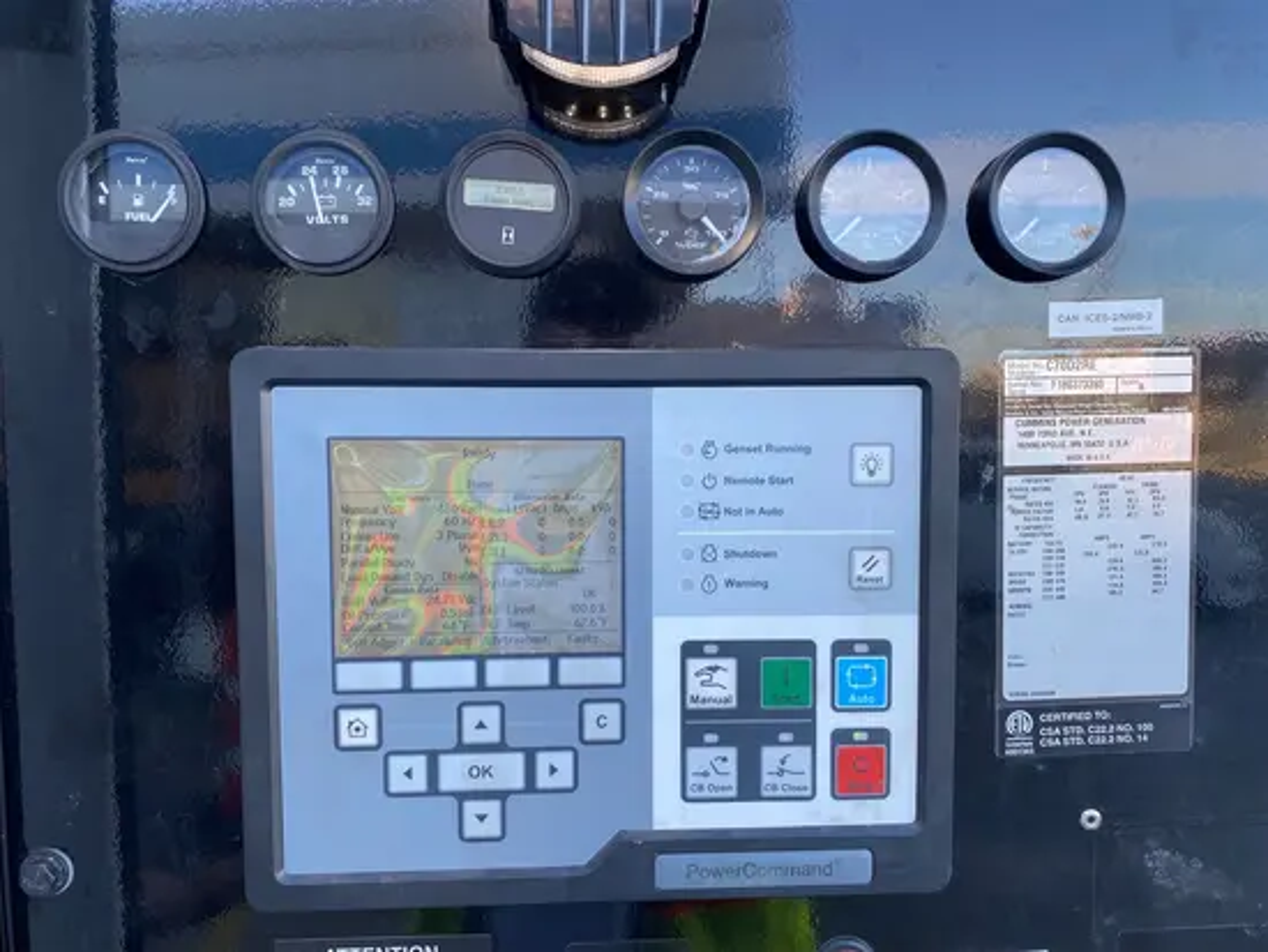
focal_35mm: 26
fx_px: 953
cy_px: 476
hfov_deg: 67.3
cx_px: 634
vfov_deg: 53.1
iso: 32
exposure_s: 1/130
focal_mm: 4.25
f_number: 1.8
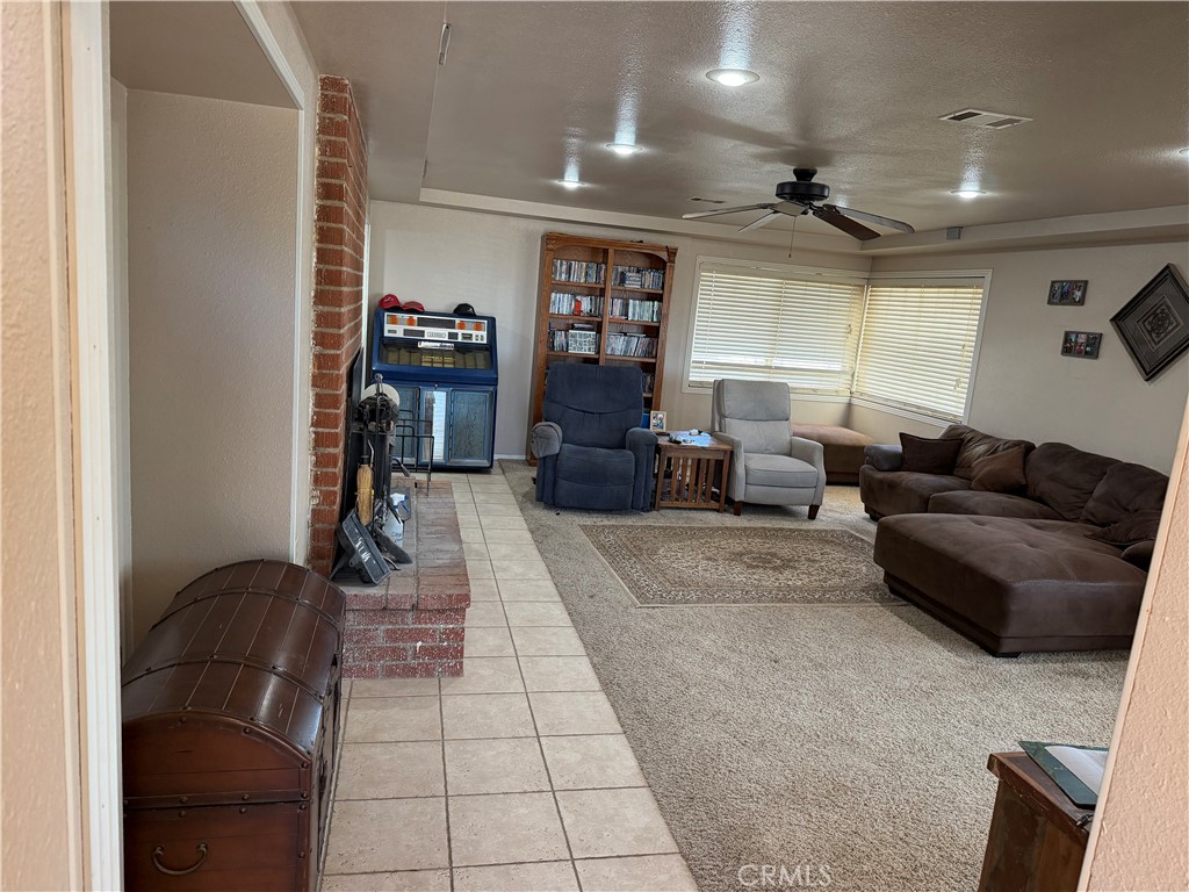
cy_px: 446
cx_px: 594
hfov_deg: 71.6
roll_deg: -5.3
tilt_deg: -10.1
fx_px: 824
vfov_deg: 56.8
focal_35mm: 24
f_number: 1.78
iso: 320
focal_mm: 6.76
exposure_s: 1/120
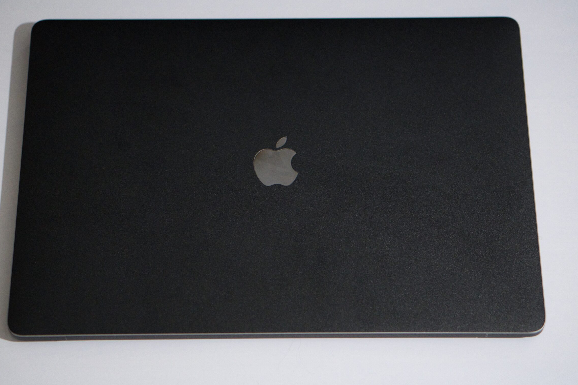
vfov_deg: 16.2
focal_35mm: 84
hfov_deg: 24.2
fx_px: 1348
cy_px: 174
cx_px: 280
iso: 2500
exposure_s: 1/200
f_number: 1.8
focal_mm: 50
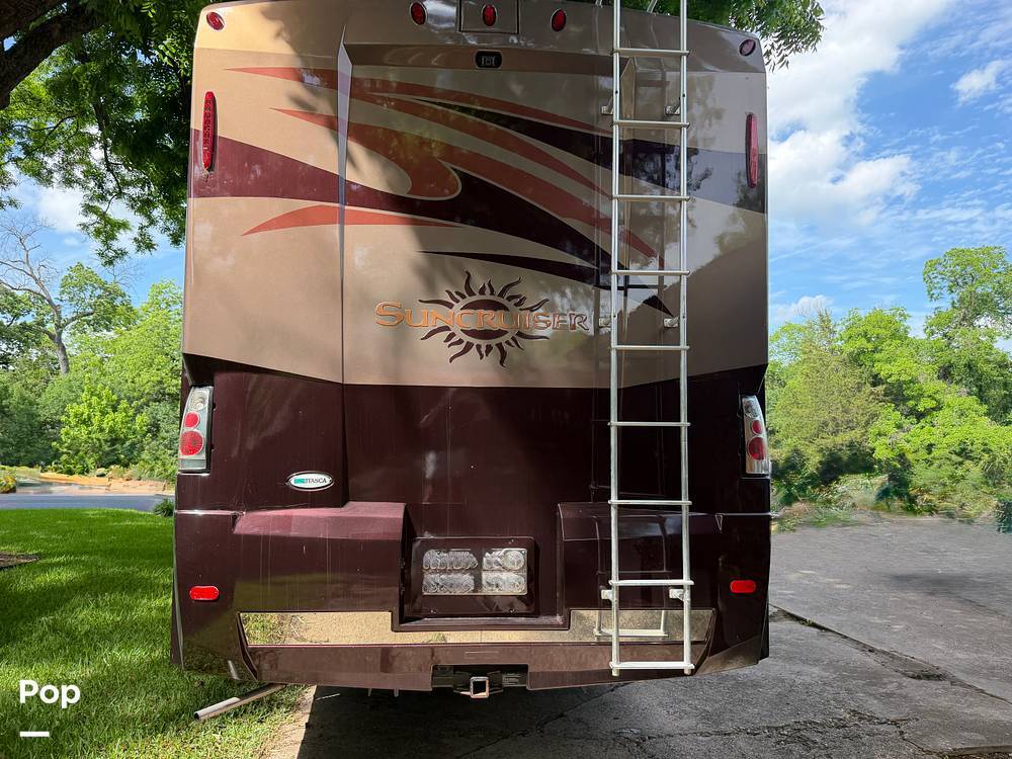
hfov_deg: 71.6
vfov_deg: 56.8
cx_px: 506
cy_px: 380
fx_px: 702
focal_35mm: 24
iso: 100
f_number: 1.78
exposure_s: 1/1292
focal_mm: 6.76
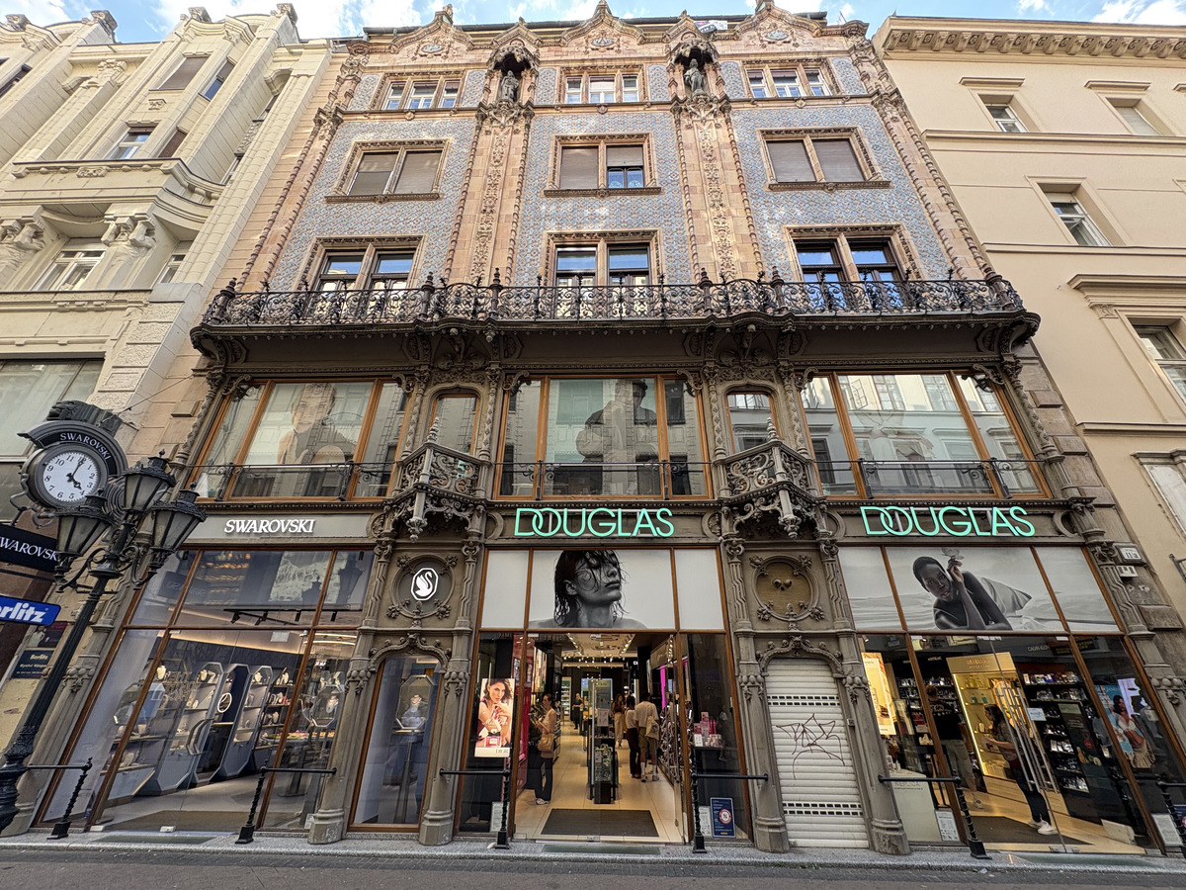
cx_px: 593
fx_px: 480
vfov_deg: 85.7
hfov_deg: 102.1
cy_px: 445
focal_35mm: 14
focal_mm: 2.22
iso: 40
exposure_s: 1/99
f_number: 2.2
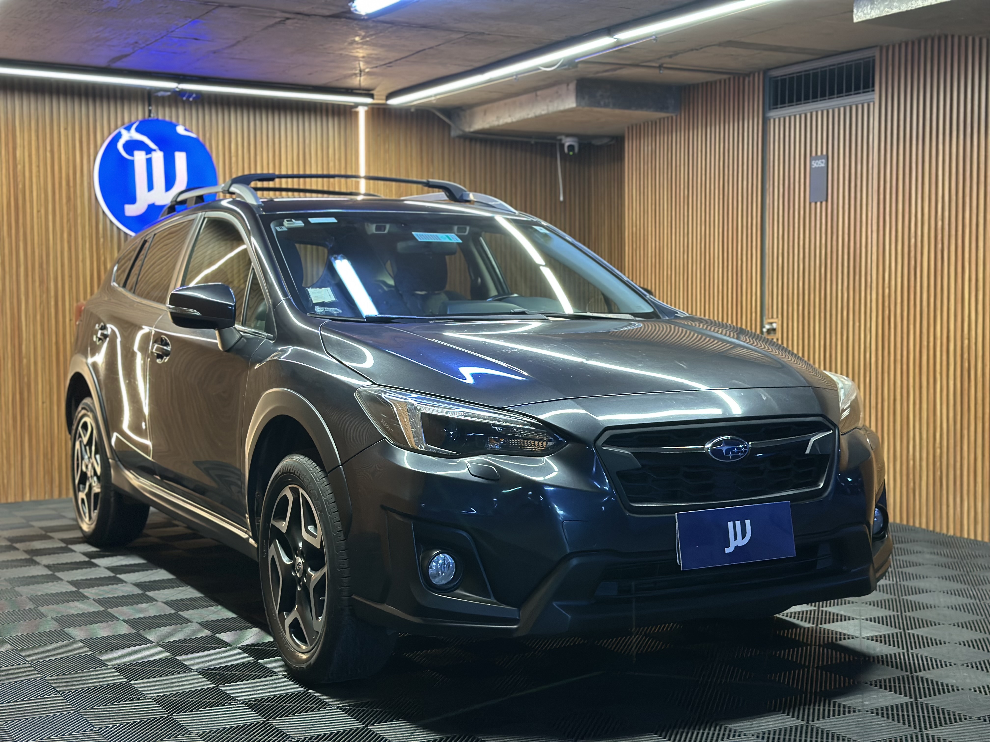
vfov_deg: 30.3
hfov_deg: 39.7
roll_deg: +0.8
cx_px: 495
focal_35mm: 48
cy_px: 371
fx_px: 1373
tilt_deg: -3.7
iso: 250
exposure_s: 1/50
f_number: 1.78
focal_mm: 6.86
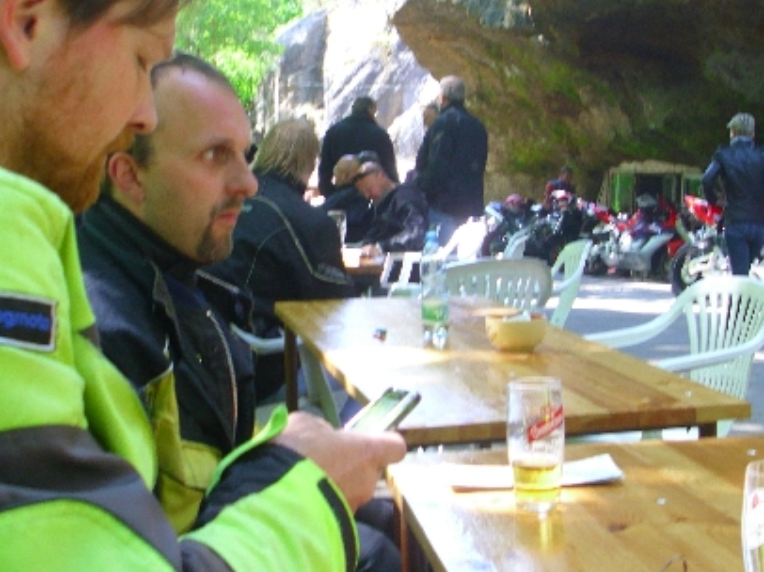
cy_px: 214
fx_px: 1522
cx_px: 570
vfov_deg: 21.2
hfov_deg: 27.8
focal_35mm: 69
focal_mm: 6.2
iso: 100
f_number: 3
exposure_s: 1/60
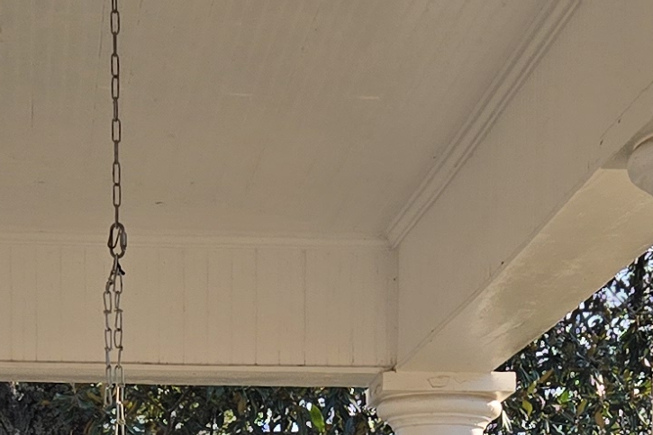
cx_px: 348
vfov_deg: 9.6
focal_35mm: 132
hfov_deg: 15.5
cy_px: 918
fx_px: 2394
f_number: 1.8
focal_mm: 5.4
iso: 25
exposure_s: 1/1293
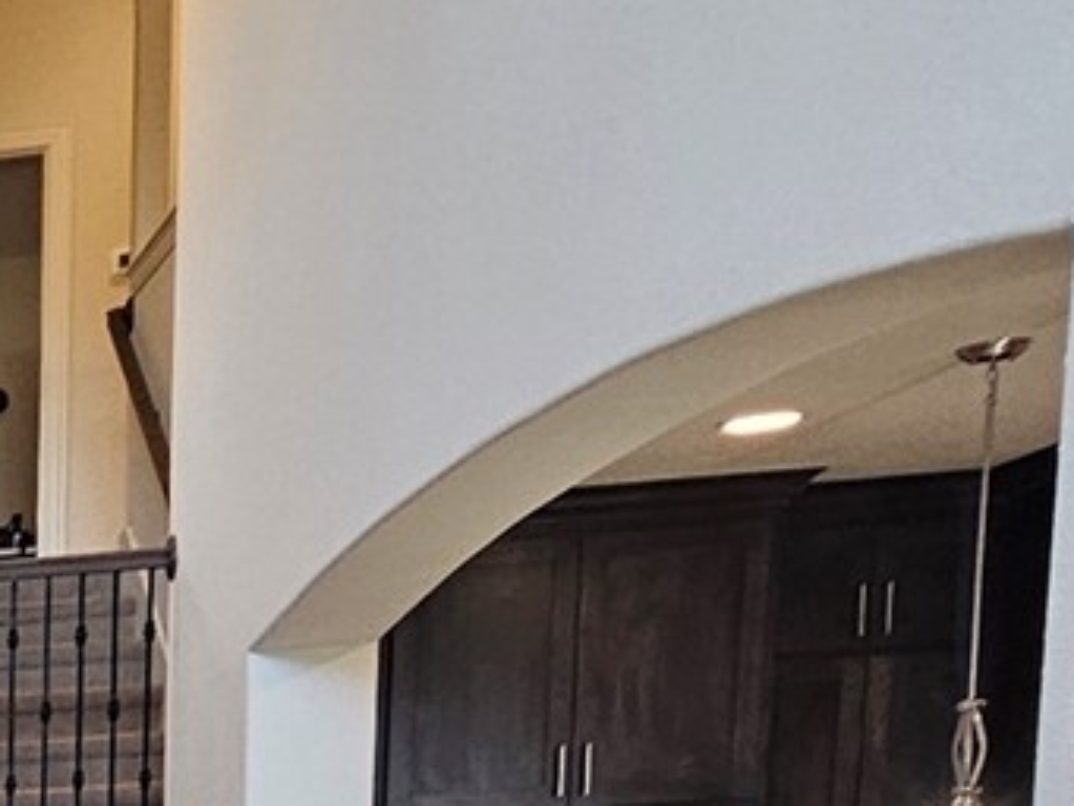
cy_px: 1445
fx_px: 2421
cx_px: -1096
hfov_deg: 17.5
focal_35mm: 78
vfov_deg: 16.0
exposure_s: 1/60
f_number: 2.2
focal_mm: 2.2
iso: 160
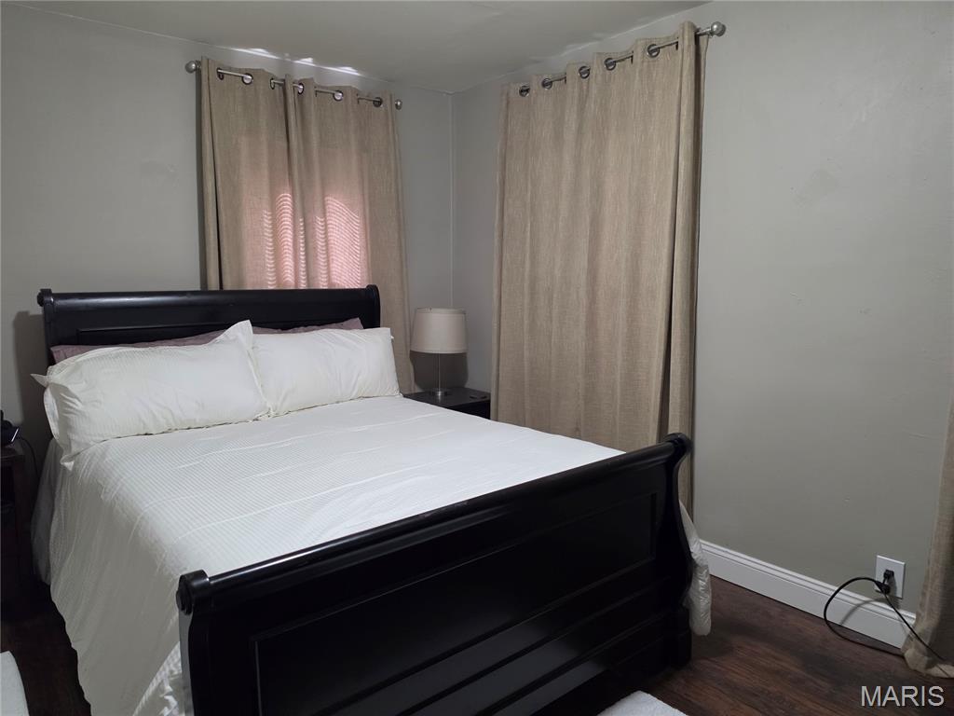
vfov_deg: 58.9
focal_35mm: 23
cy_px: 358
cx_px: 477
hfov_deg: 73.9
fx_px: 634
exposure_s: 1/120
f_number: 1.4
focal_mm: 6.5
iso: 640
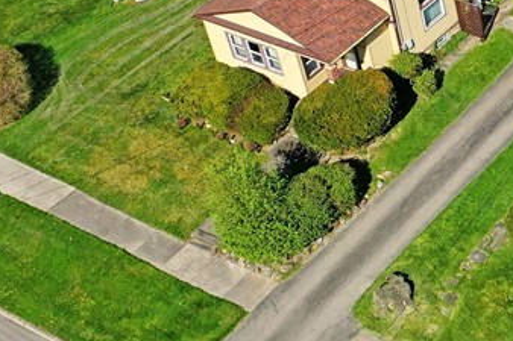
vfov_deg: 15.1
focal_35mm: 90
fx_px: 1282
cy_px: 77
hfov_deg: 20.1
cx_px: 724
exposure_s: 1/240
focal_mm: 10.26
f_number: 5
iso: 100
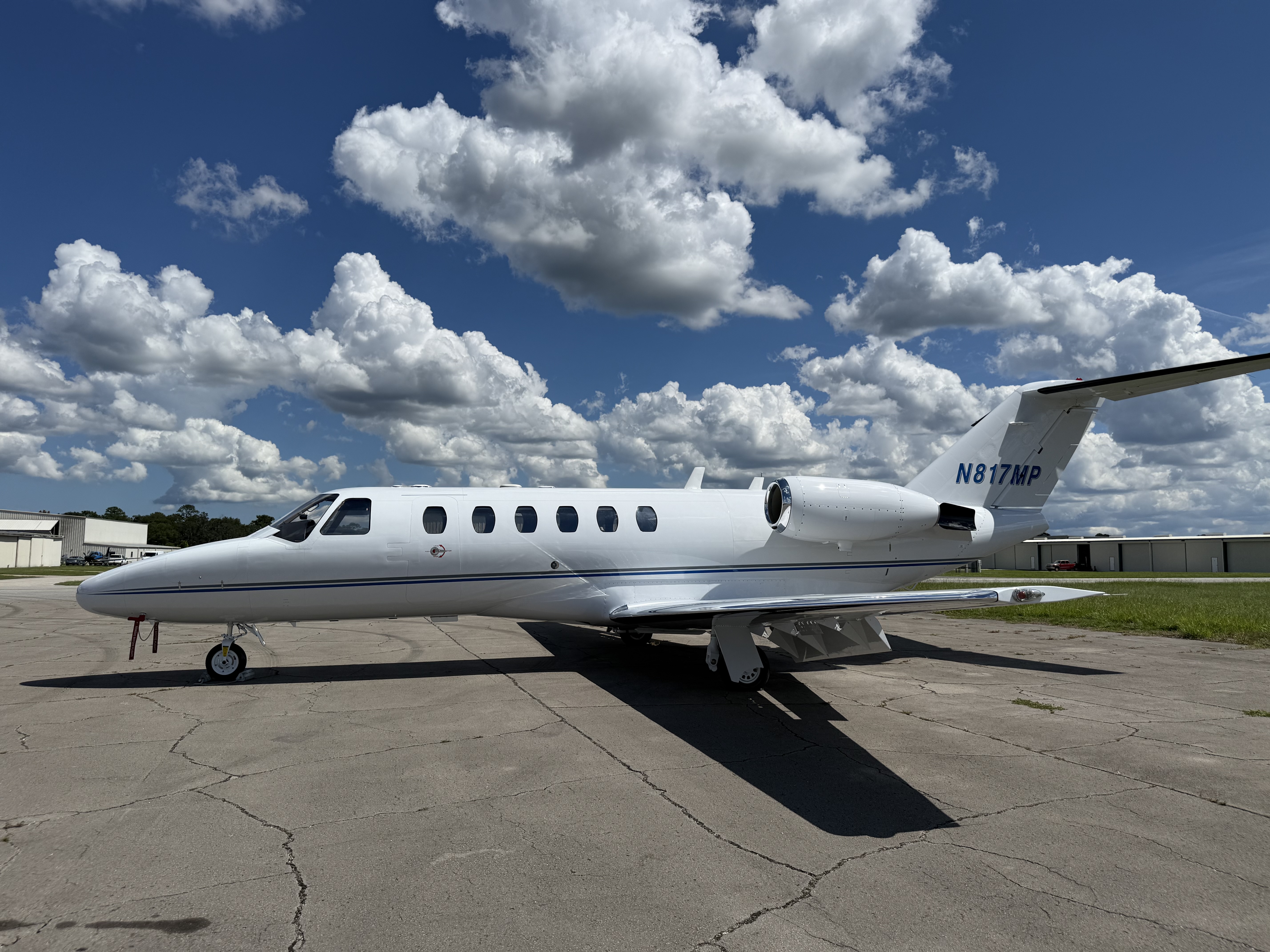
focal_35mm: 24
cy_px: 476
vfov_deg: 56.8
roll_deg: -1.8
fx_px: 881
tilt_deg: +1.2
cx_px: 635
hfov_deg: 71.6
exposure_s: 1/14286
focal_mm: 6.76
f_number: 1.78
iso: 80
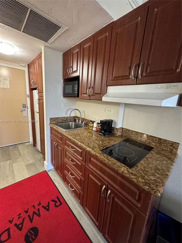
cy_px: 122
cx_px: 91
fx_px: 98
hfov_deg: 85.7
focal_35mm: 14
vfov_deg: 102.1
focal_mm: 2.22
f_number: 2.2
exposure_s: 1/60
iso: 500
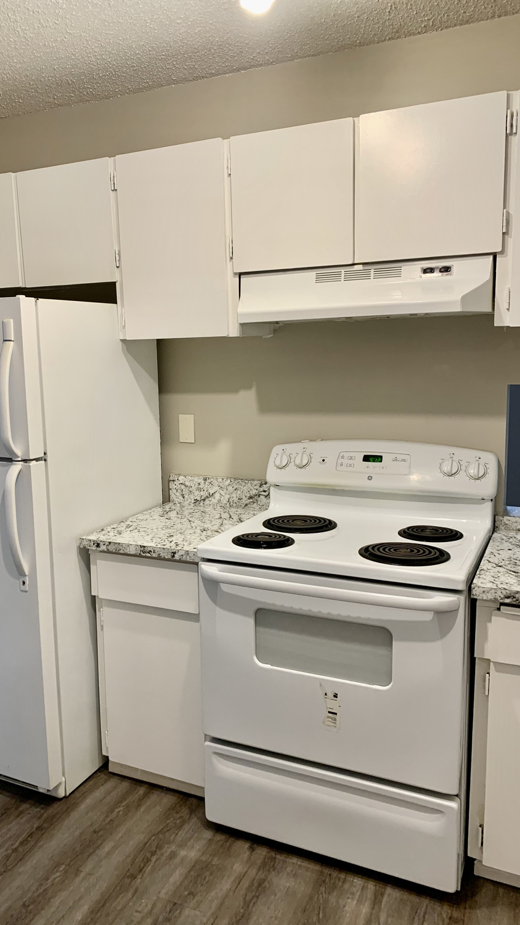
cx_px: 211
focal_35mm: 29
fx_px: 711
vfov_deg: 66.1
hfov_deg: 40.0
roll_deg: +1.8
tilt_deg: -9.4
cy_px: 466
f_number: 1.8
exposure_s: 1/60
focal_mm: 4.25
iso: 125
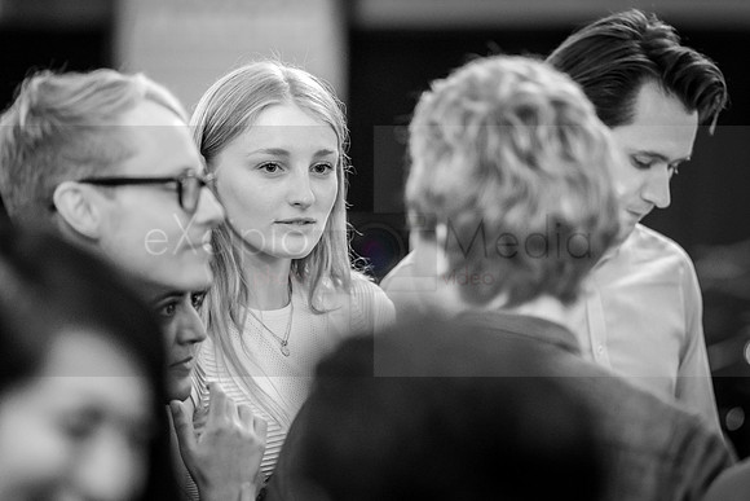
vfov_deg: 5.8
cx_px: 438
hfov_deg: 8.7
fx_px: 4911
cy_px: 281
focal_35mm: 236
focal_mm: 200
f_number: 2.8
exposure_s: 1/60
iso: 6400
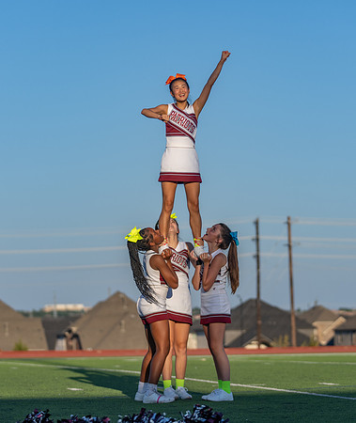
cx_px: 183
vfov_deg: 13.7
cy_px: 217
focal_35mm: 137
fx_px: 1754
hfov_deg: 11.6
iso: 100
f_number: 2.8
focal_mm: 97
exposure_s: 1/2000
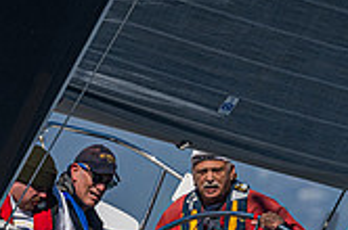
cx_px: 76
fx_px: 12494
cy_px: 311
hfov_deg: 1.6
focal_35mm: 1295
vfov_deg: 1.1
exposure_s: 1/6400
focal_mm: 320
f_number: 6.3
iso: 400
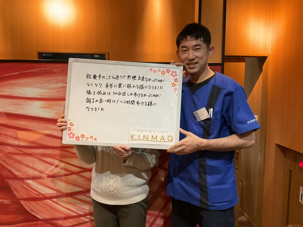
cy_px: 114
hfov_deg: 61.7
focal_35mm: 29
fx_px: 254
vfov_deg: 48.2
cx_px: 152
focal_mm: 3
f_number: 1.8
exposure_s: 1/40
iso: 200
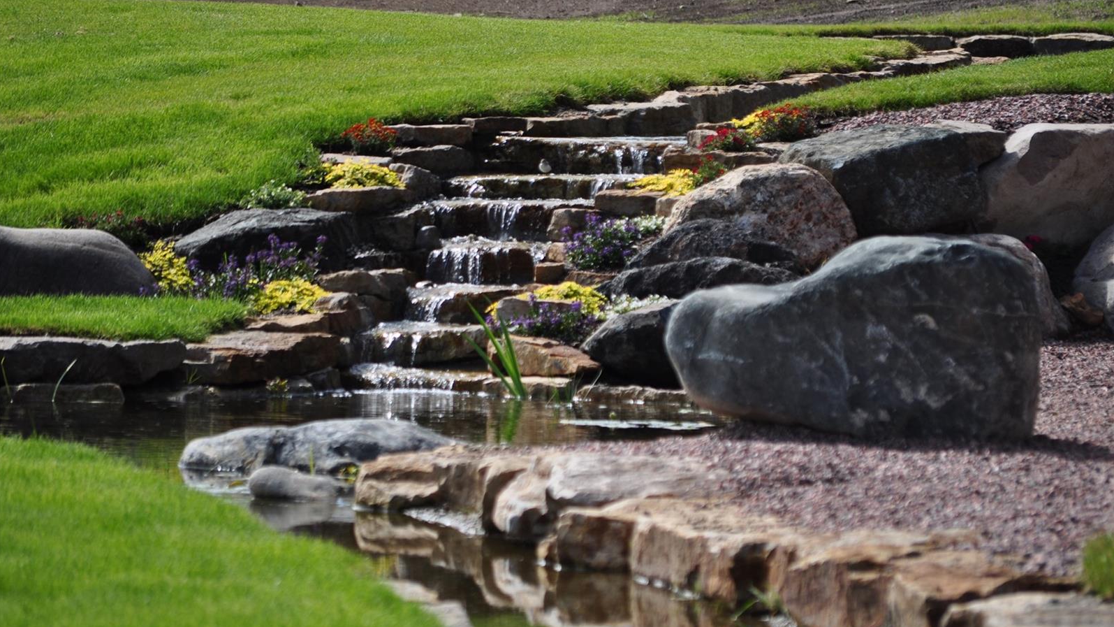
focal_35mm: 299
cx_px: 556
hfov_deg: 7.2
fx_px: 8832
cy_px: 347
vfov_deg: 4.1
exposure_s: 1/640
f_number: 6.3
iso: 200
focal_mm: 190
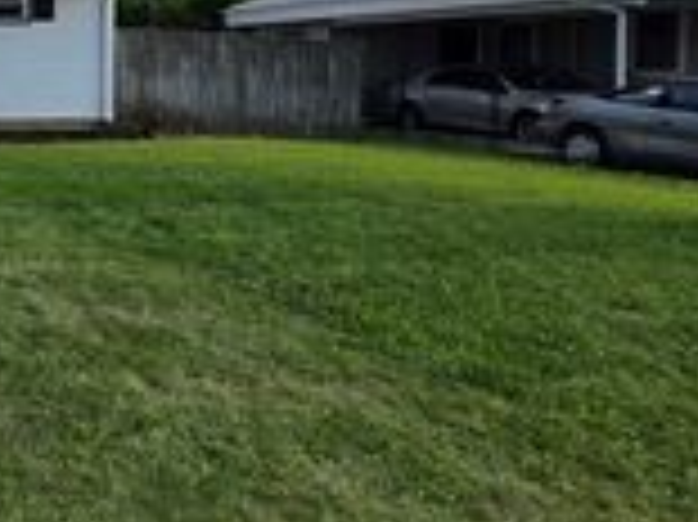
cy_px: 115
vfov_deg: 33.4
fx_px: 846
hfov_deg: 29.7
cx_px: -315
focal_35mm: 42
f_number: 1.9
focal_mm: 2.2
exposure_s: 1/1111
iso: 40
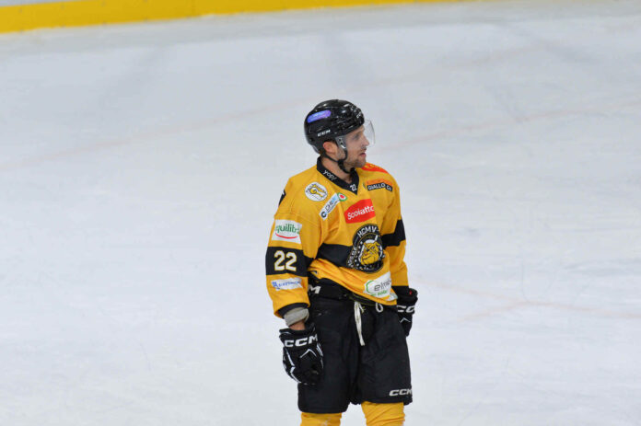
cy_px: 213
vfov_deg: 3.6
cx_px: 320
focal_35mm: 380
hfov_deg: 5.4
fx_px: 6761
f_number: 6.3
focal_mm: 380
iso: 4000
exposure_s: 1/1000
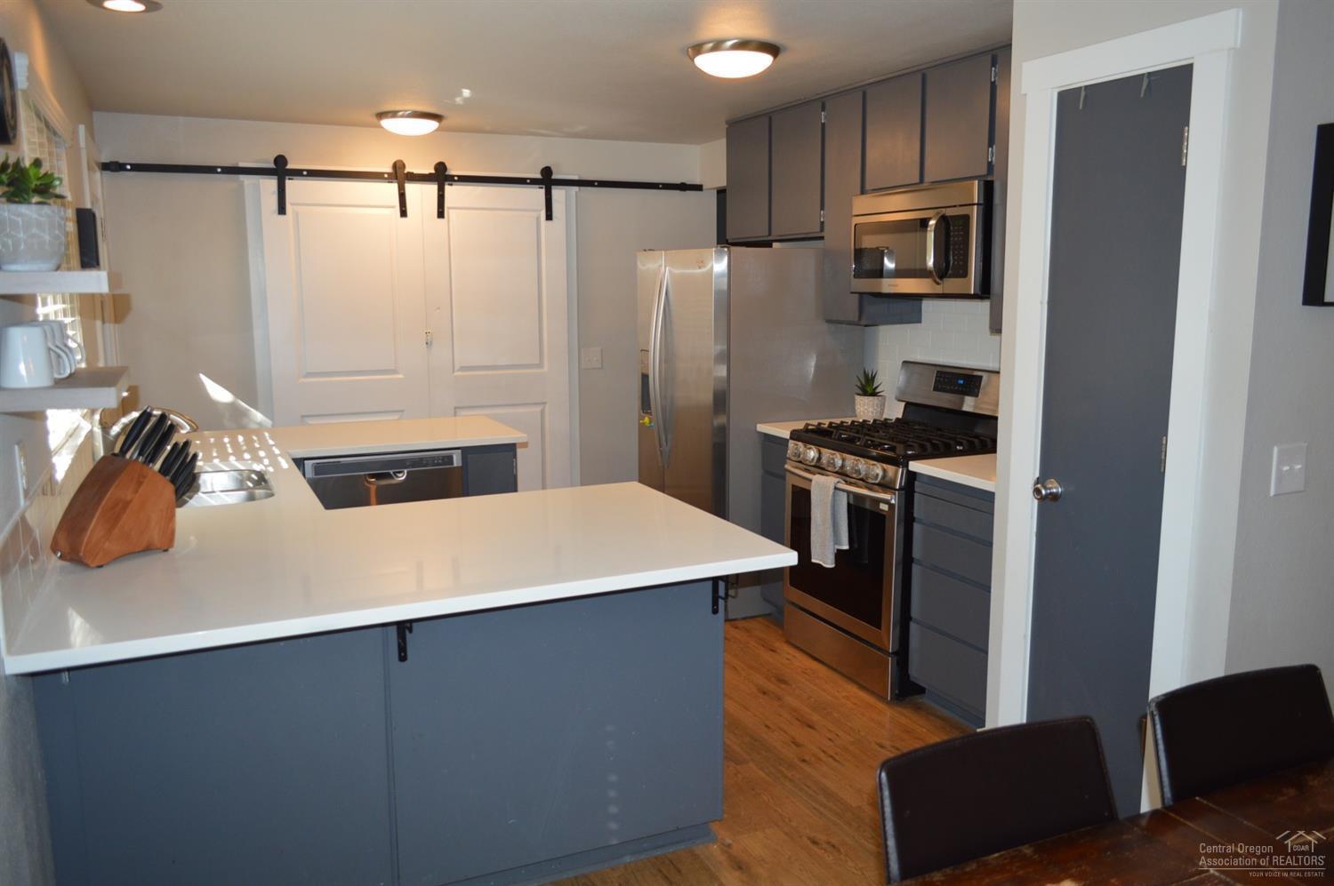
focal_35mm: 27
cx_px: 667
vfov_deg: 47.8
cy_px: 443
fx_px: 999
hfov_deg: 67.4
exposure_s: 1/60
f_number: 4
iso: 400
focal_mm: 18
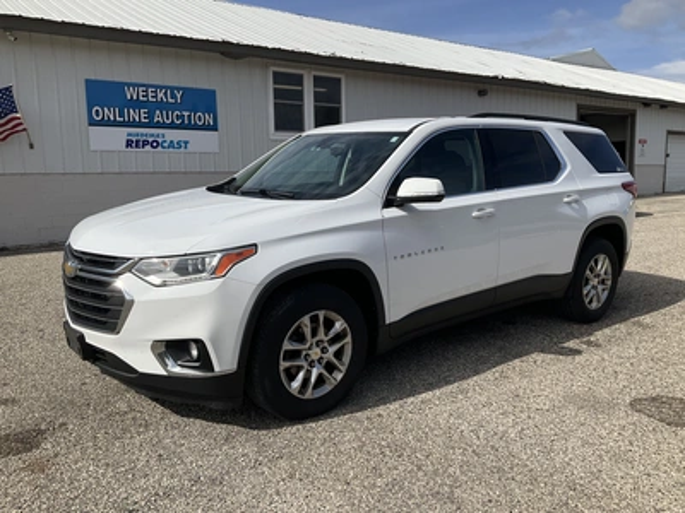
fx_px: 574
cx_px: 342
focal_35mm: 29
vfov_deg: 48.2
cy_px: 256
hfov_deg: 61.7
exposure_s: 1/3534
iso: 25
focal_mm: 3
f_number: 1.8
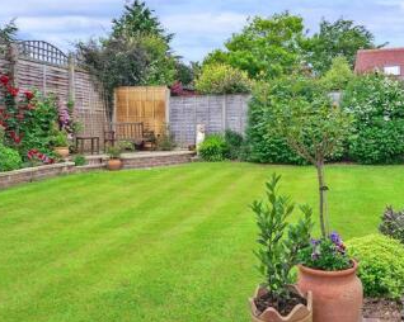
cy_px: 113
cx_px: 262
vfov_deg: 49.2
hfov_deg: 59.4
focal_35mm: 29
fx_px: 347
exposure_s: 1/160
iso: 400
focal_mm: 10
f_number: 10
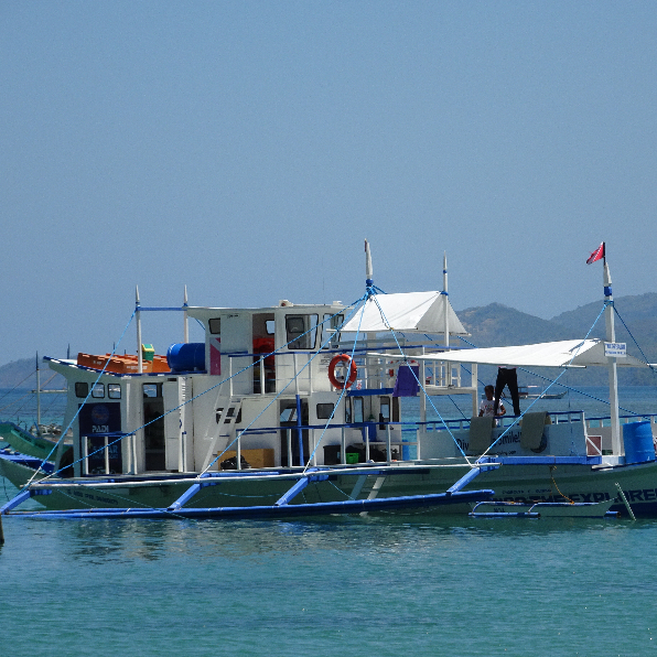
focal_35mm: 267
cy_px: 330
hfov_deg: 6.6
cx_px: 399
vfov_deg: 6.6
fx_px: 5733
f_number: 6.3
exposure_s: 1/500
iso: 80
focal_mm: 38.47
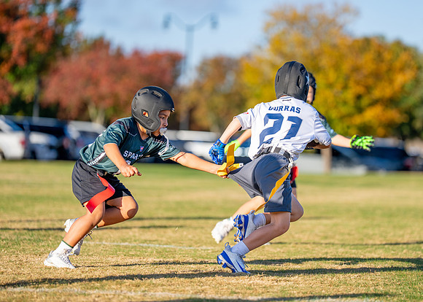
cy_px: 142
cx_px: 242
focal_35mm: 186
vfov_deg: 7.7
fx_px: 2232
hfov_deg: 10.8
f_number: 2.8
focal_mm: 164
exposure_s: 1/3200
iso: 200
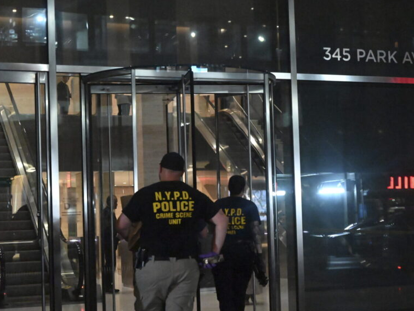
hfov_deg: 26.6
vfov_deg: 20.2
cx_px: 266
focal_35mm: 73
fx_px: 873
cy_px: 186
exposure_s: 1/125
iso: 25600
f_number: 5.6
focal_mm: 56
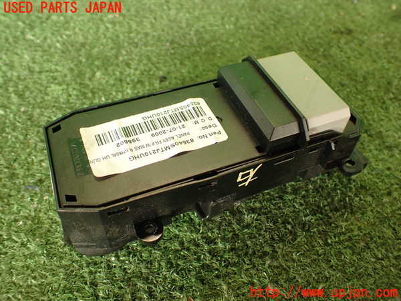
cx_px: 200
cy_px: 150
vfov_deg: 46.8
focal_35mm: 30
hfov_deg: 60.0
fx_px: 348
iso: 200
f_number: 2.3
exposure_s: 1/60
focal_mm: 5.4
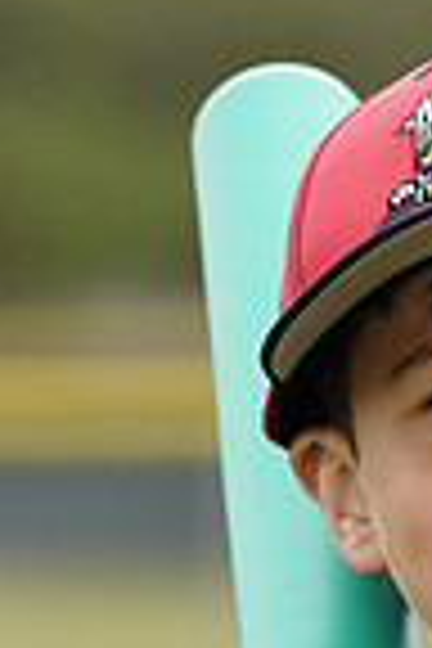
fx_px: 14525
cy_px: 882
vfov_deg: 2.6
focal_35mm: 807
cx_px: 506
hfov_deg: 1.7
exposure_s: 1/250
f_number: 5.6
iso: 100
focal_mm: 200
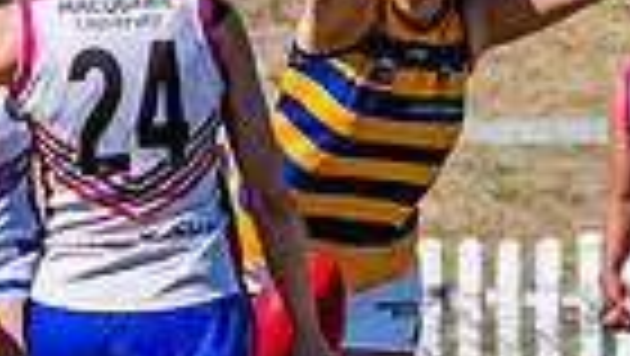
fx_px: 42614
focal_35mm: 2549
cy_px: -7
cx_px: 84
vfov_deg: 0.5
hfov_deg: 0.8
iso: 800
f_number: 11
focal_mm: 420
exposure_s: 1/1600
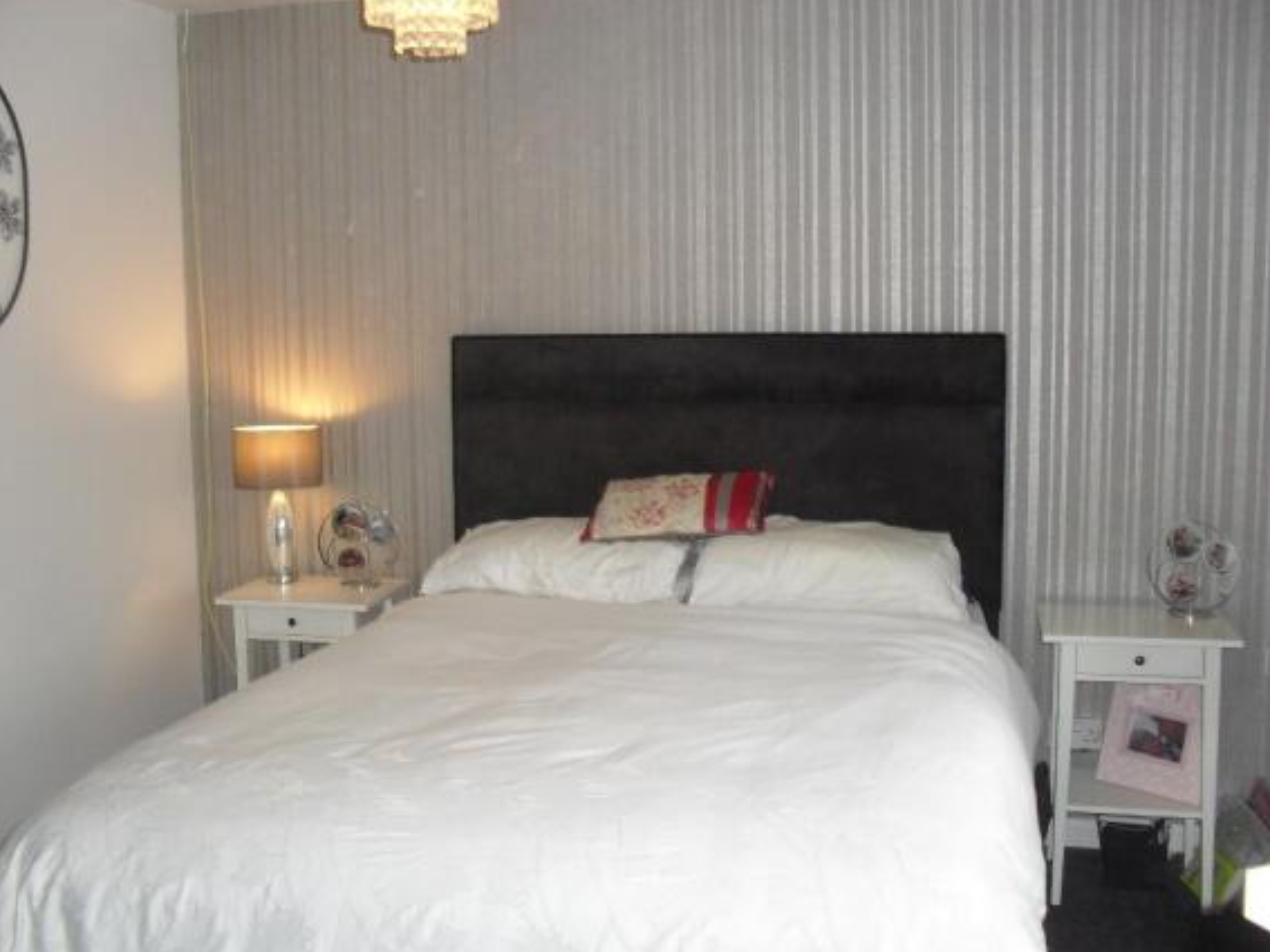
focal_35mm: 36
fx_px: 1320
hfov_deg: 51.4
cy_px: 480
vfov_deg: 39.6
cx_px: 633
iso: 200
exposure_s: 1/45
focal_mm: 6.3
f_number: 3.2
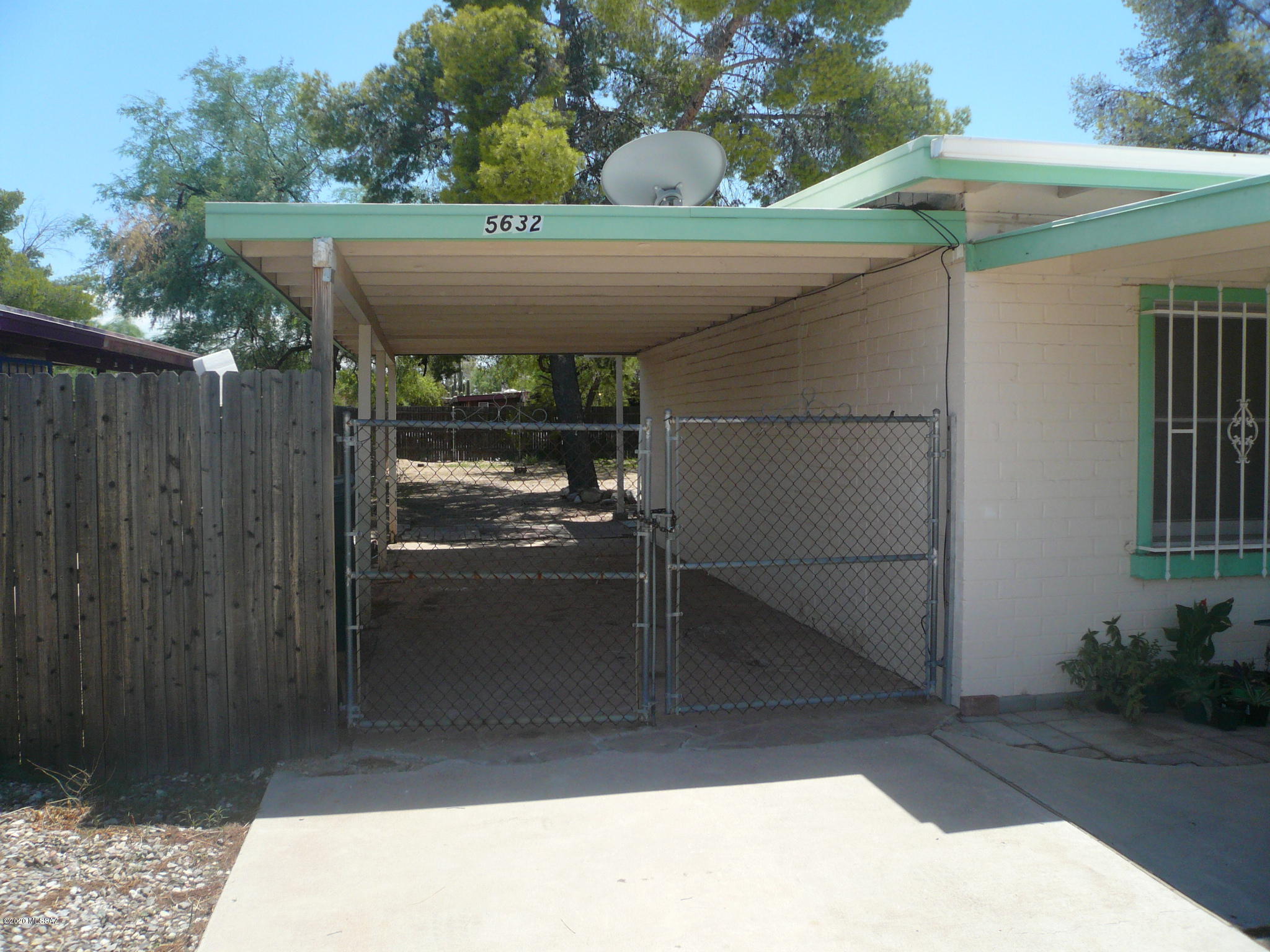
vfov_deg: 49.7
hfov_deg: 63.4
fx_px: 1027
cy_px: 476
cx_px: 635
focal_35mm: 28
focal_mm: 4.6
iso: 100
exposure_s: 1/800
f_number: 2.8
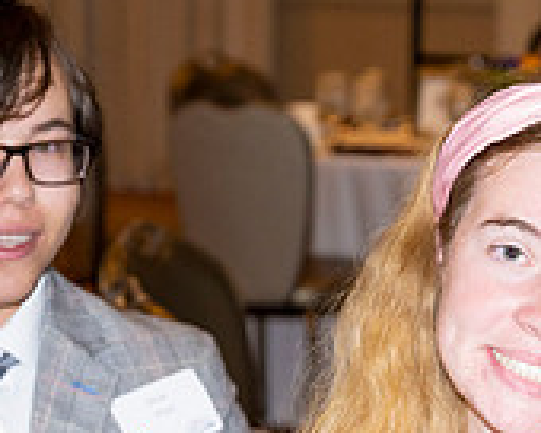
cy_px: 527
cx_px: 465
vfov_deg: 6.9
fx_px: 3539
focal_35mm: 221
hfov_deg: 8.7
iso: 1000
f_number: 5.6
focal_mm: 69
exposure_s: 1/100
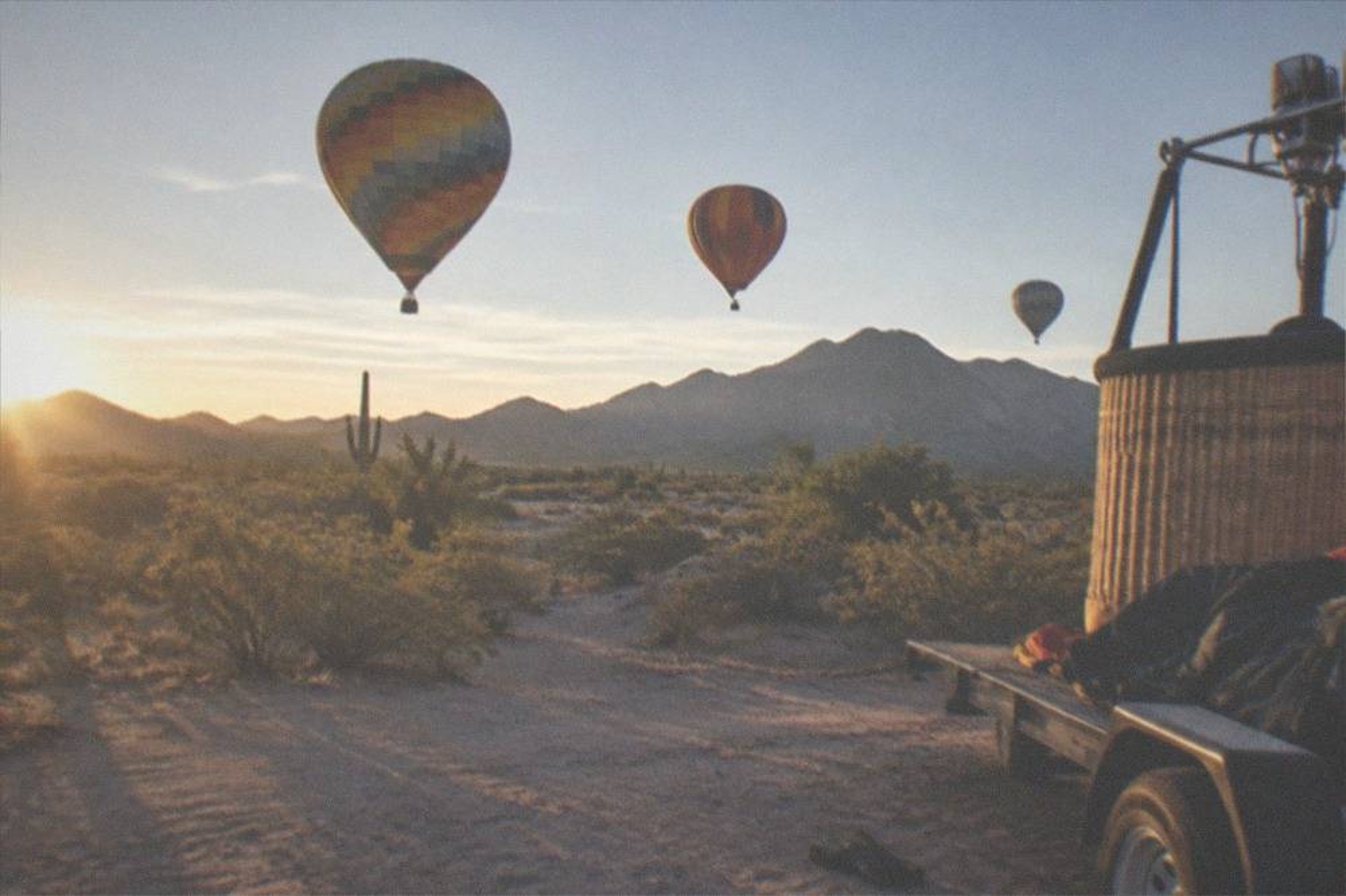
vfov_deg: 33.4
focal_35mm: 40
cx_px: 673
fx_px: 1495
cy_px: 448
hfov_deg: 48.5
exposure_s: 1/800
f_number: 5.6
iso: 400
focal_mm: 40
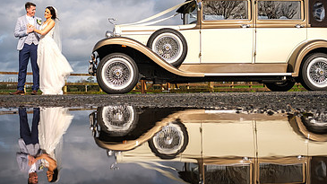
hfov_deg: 46.3
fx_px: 381
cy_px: 96
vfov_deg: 27.1
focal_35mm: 44
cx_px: 147
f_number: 5
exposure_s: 1/800
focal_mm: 16
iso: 160
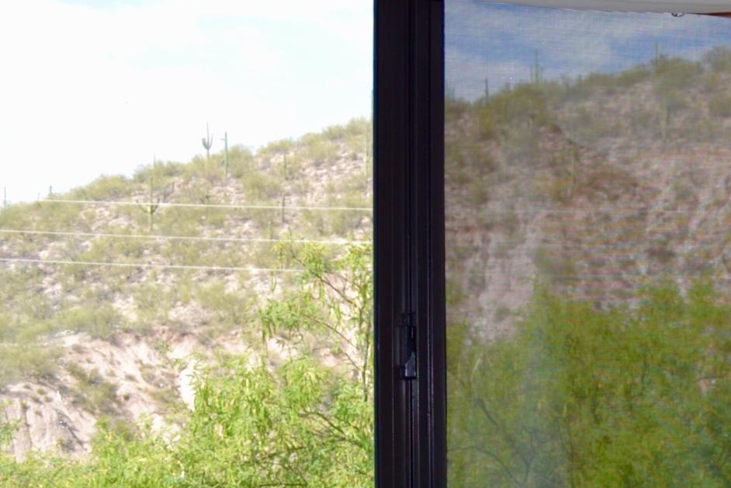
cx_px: 1003
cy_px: 451
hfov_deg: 21.0
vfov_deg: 15.7
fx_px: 1746
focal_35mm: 86
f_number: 5
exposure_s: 1/200
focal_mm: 18
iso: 100
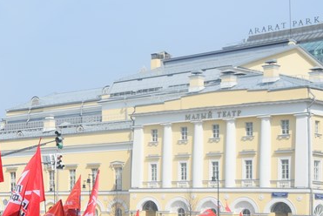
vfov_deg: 14.9
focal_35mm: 91
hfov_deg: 20.4
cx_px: -100
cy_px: 197
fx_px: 817
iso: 200
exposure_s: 1/400
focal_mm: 22
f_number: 10
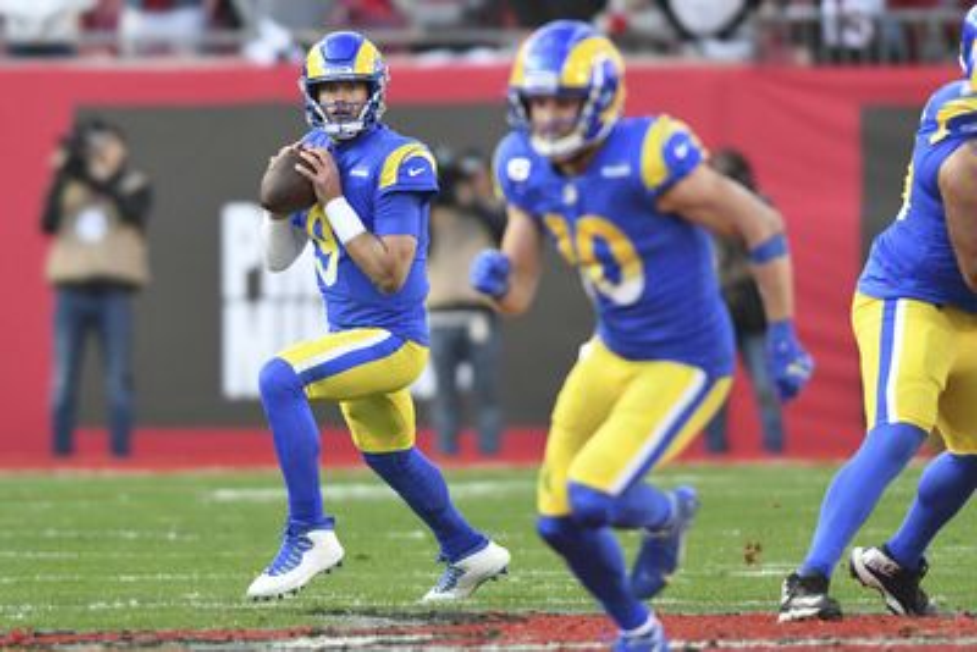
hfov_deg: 3.4
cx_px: 488
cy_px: 326
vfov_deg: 2.3
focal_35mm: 600
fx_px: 16288
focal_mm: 400
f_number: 4
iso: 1250
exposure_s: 1/2500
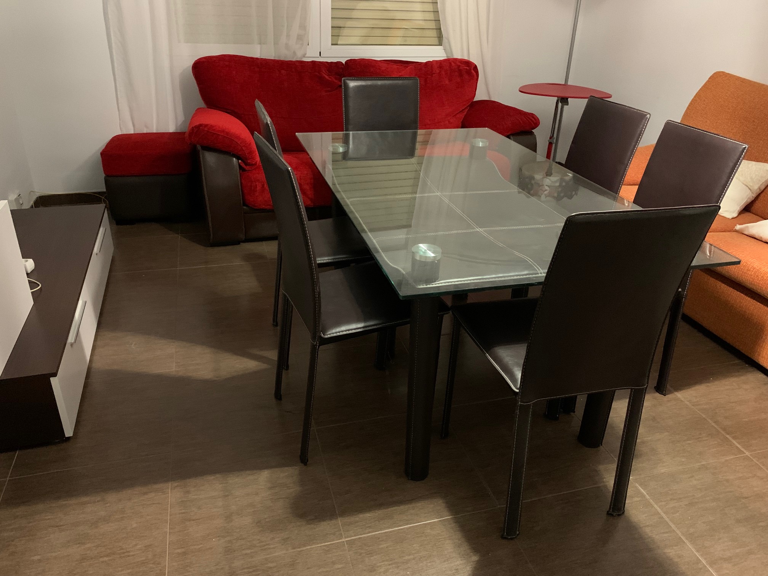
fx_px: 577
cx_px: 384
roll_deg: -2.8
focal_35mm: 26
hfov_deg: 67.3
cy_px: 288
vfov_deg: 53.1
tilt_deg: -28.2
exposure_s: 1/16
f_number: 1.8
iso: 640
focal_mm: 4.25
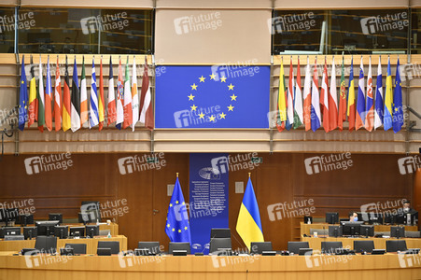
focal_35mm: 135
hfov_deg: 15.2
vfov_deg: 10.1
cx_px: 210
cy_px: 140
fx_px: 1578
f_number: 2.8
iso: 800
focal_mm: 135
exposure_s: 1/160
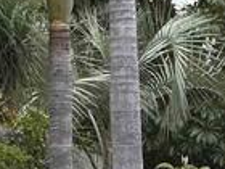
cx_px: 172
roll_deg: +0.6
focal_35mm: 352
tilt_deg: +3.2
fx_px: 2288
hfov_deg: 5.6
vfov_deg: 4.2
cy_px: 159
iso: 64
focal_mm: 6.86
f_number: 1.78
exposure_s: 1/317
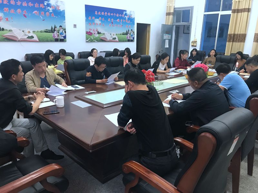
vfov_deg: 49.7
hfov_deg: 63.4
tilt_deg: -14.5
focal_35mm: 28
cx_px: 129
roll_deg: -1.6
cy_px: 96
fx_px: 209
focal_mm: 3.99
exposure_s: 1/17
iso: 80
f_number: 1.8
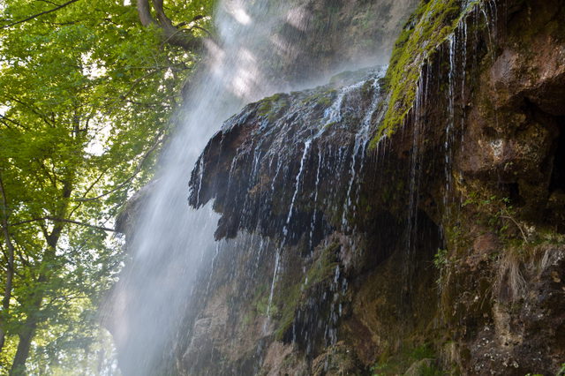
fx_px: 988
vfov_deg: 21.5
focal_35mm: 63
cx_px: 282
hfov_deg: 31.9
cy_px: 188
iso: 200
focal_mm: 42
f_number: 4.8
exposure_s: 1/60
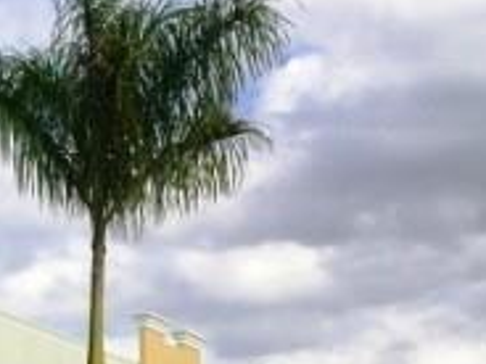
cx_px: -5
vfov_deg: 11.8
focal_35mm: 124
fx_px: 1741
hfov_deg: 15.6
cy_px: 393
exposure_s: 1/400
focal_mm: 8.44
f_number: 5.1
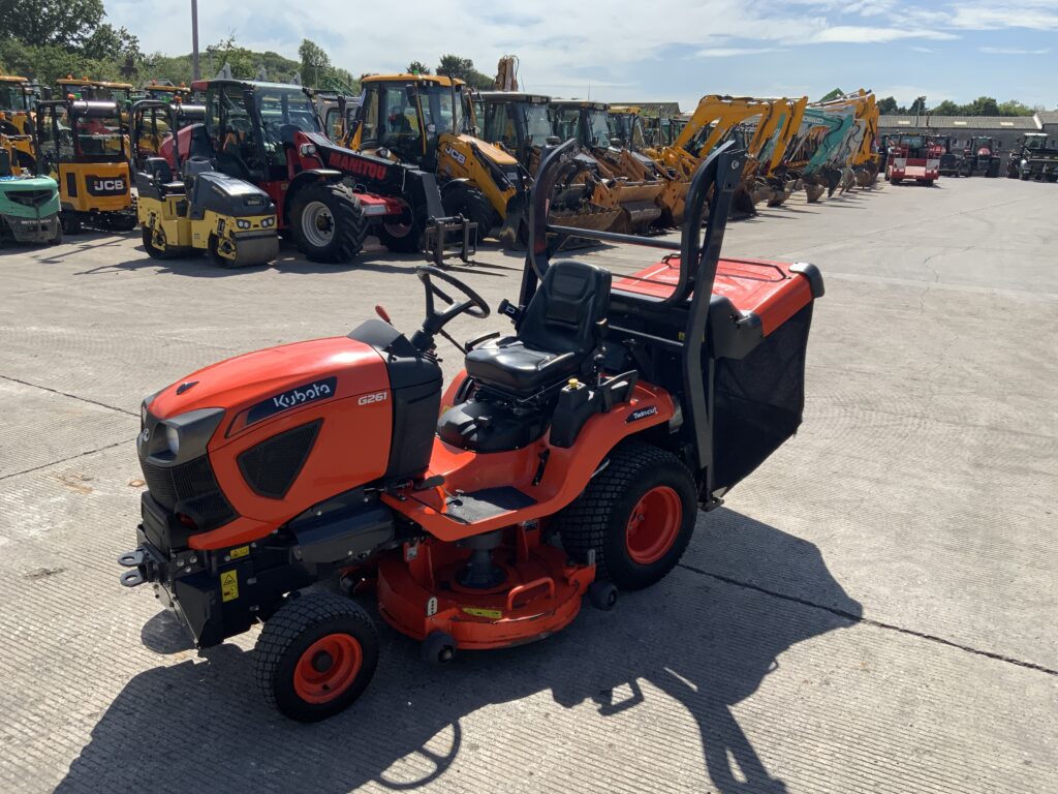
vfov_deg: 48.2
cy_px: 397
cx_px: 529
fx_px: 886
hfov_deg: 61.7
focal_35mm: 29
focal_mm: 3
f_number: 1.8
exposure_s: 1/1848
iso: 16
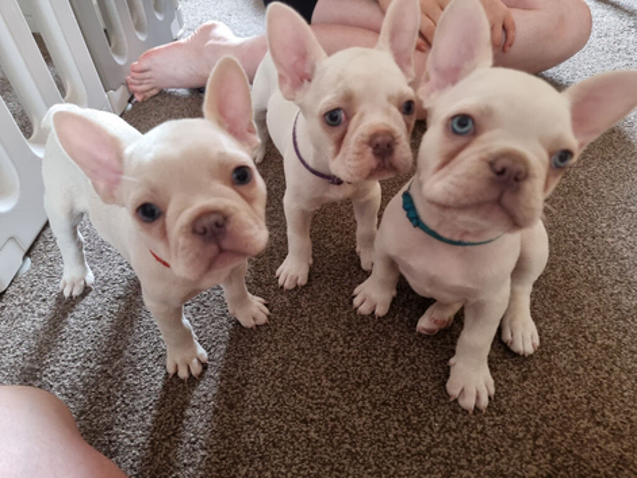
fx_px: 442
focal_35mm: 24
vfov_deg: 56.8
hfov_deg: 71.6
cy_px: 239
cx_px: 318
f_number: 1.8
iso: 250
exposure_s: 1/40
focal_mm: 6.7
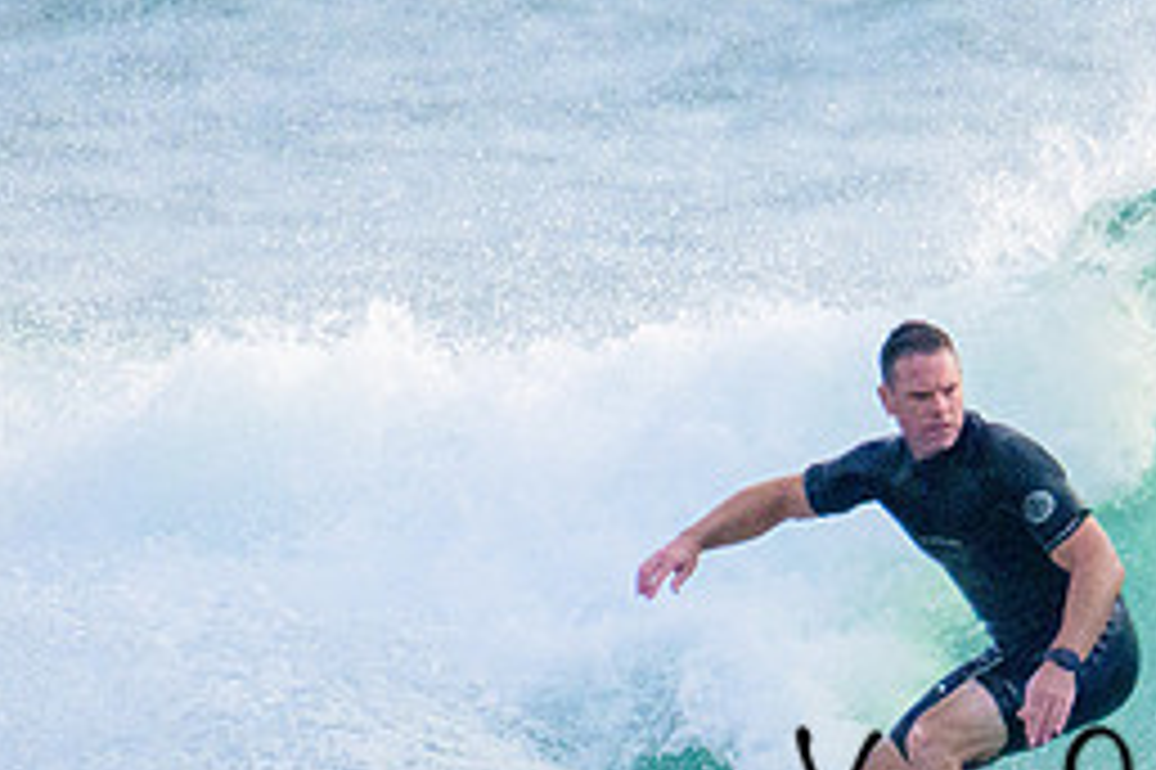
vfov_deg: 0.6
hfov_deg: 0.8
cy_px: 682
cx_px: 1144
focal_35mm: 2474
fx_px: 79389
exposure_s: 1/2000
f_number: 13
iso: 2800
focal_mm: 800
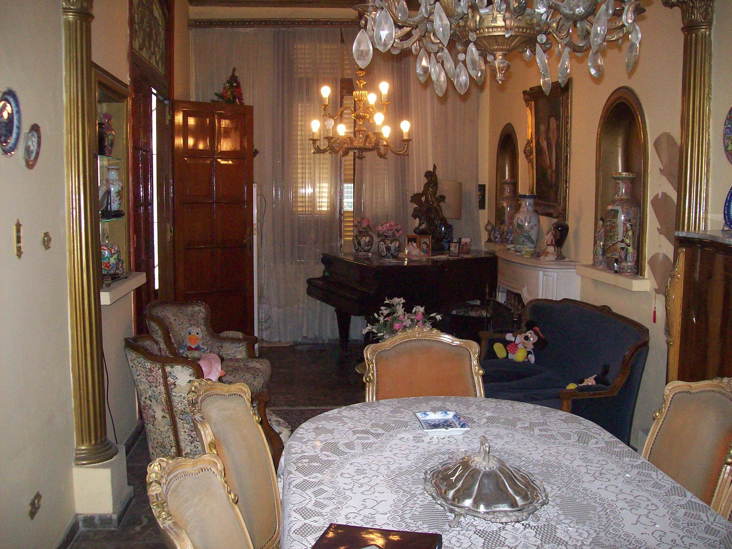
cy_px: 274
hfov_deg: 51.4
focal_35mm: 36
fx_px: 761
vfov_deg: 39.7
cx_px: 366
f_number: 2.7
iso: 200
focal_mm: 6
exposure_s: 1/64
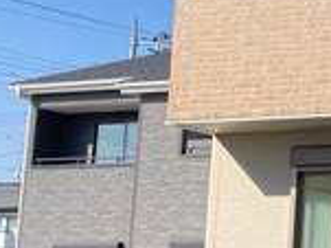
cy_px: 90
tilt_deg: +11.4
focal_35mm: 119
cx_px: 515
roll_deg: -1.6
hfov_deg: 15.2
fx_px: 1137
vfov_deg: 12.4
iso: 20
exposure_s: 1/1143
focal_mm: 3.99
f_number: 1.8
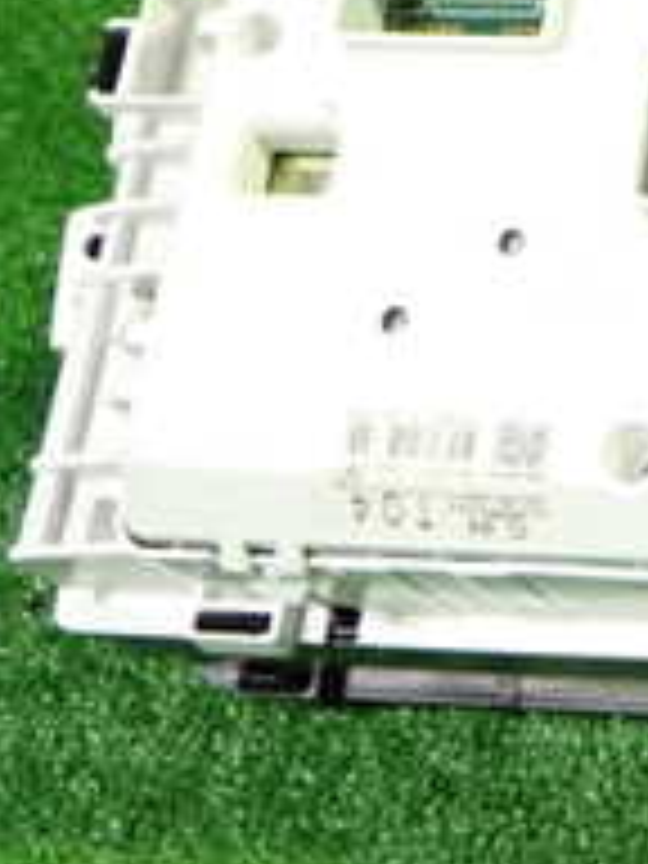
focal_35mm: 100
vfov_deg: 19.5
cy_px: 220
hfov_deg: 13.2
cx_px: 1192
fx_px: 2496
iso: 320
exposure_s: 1/30
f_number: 2.4
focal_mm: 5.79
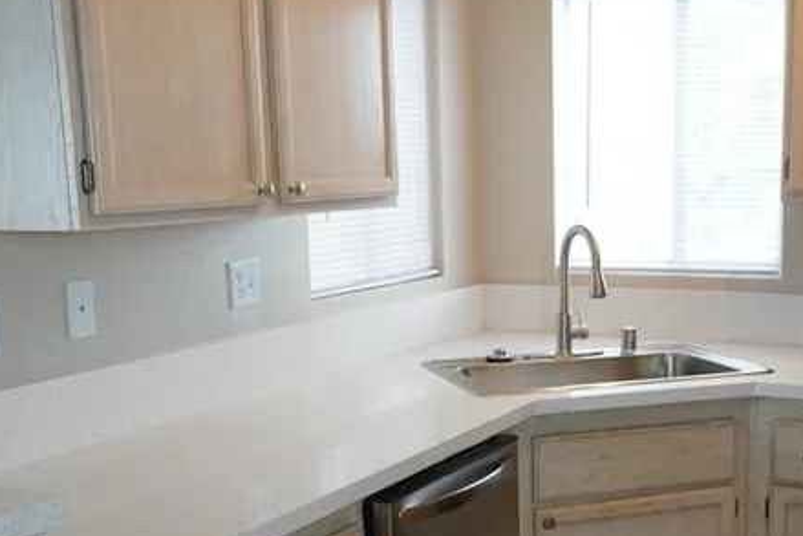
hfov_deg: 35.2
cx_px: 545
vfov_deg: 23.9
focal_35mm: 56
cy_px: 425
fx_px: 1249
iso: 640
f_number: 4
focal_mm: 16
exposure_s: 1/160
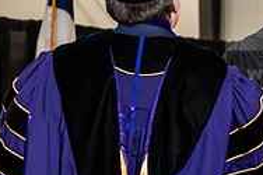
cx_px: 183
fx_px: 1577
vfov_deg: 6.3
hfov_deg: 9.5
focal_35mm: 216
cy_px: 103
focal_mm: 70
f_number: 4.5
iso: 1250
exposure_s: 1/200
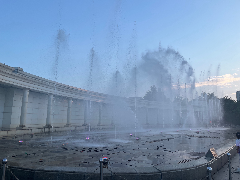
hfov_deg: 67.3
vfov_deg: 53.1
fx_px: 180
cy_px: 90
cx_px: 120
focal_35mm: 26
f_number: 1.6
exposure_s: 1/701
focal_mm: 5.1
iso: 50
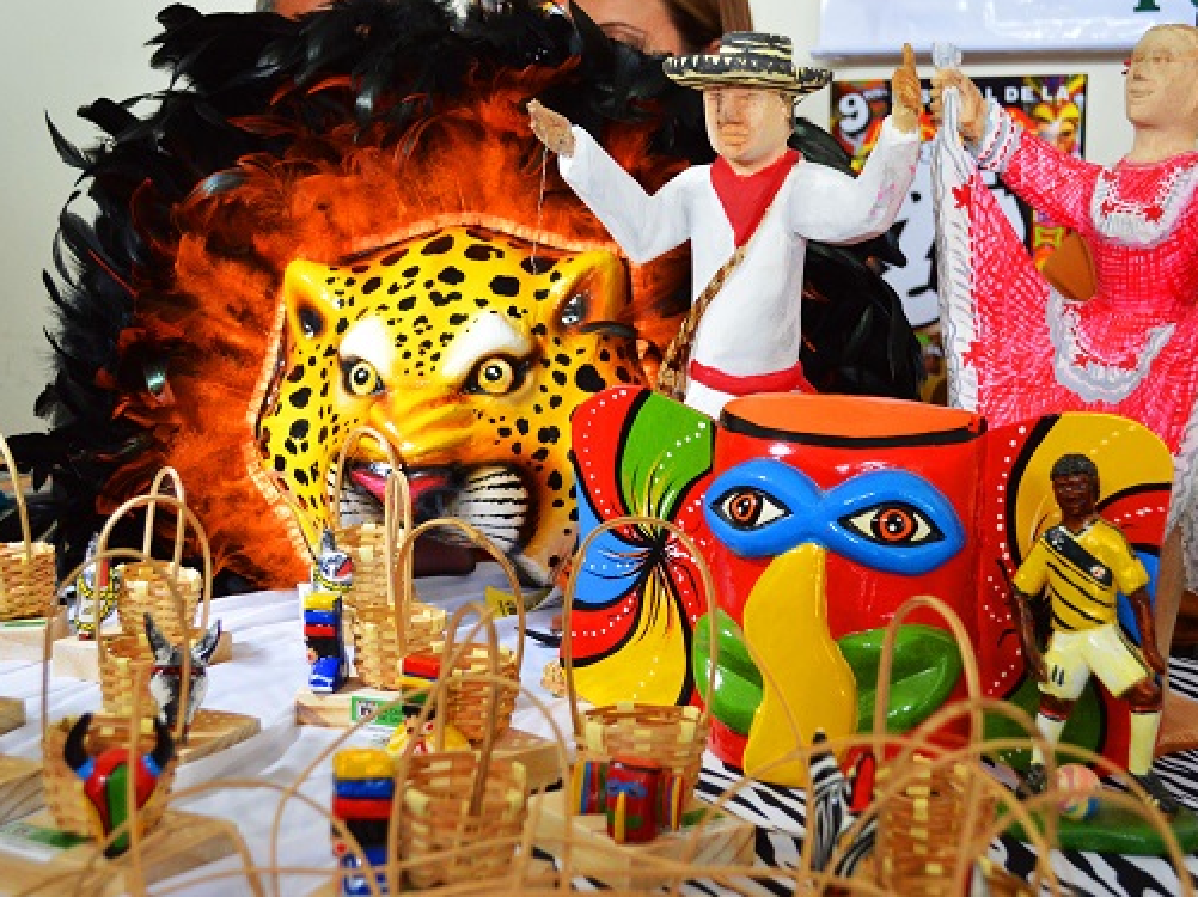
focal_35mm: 48
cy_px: 450
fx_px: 1644
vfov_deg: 30.5
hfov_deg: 40.0
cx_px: 631
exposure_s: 1/80
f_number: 5
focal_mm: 29
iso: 1600
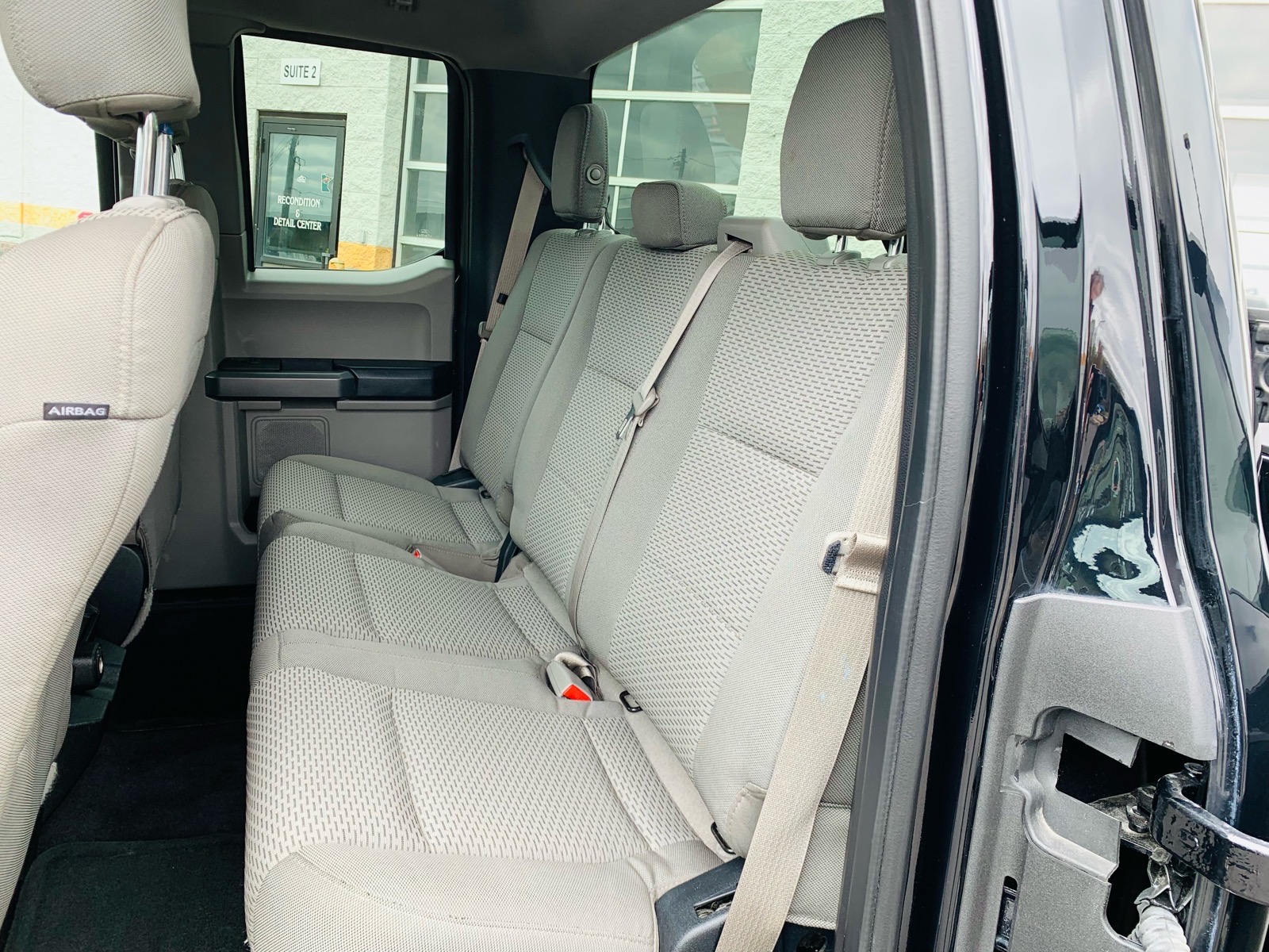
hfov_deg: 67.3
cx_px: 634
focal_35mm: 26
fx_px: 953
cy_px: 476
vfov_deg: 53.1
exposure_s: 1/129
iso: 25
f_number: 1.8
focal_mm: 4.25
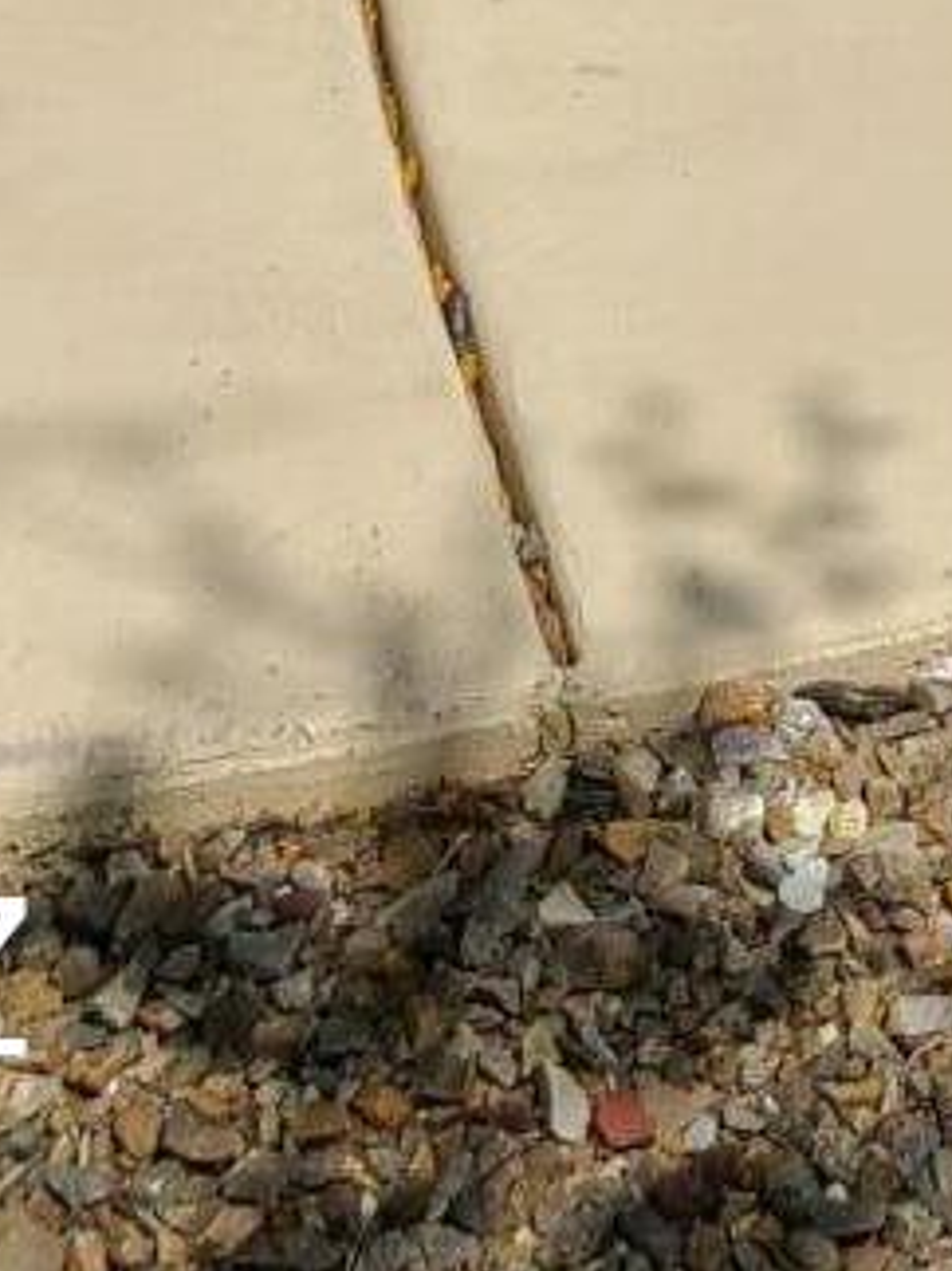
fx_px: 5908
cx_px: 1377
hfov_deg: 9.0
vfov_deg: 9.5
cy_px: -2593
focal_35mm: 161
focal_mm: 5.4
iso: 40
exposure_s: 1/4444
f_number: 1.8
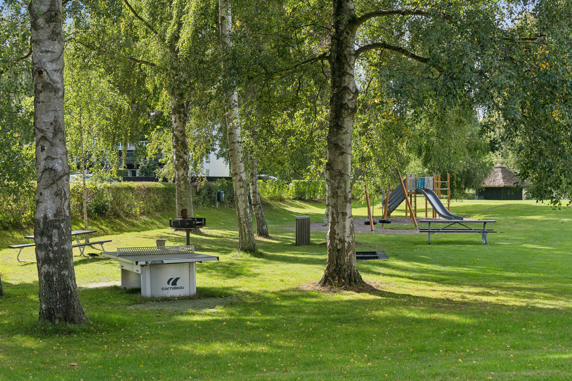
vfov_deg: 26.5
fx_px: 810
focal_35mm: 51
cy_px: 190
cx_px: 286
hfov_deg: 38.9
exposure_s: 1/320
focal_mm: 34
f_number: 5.6
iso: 250
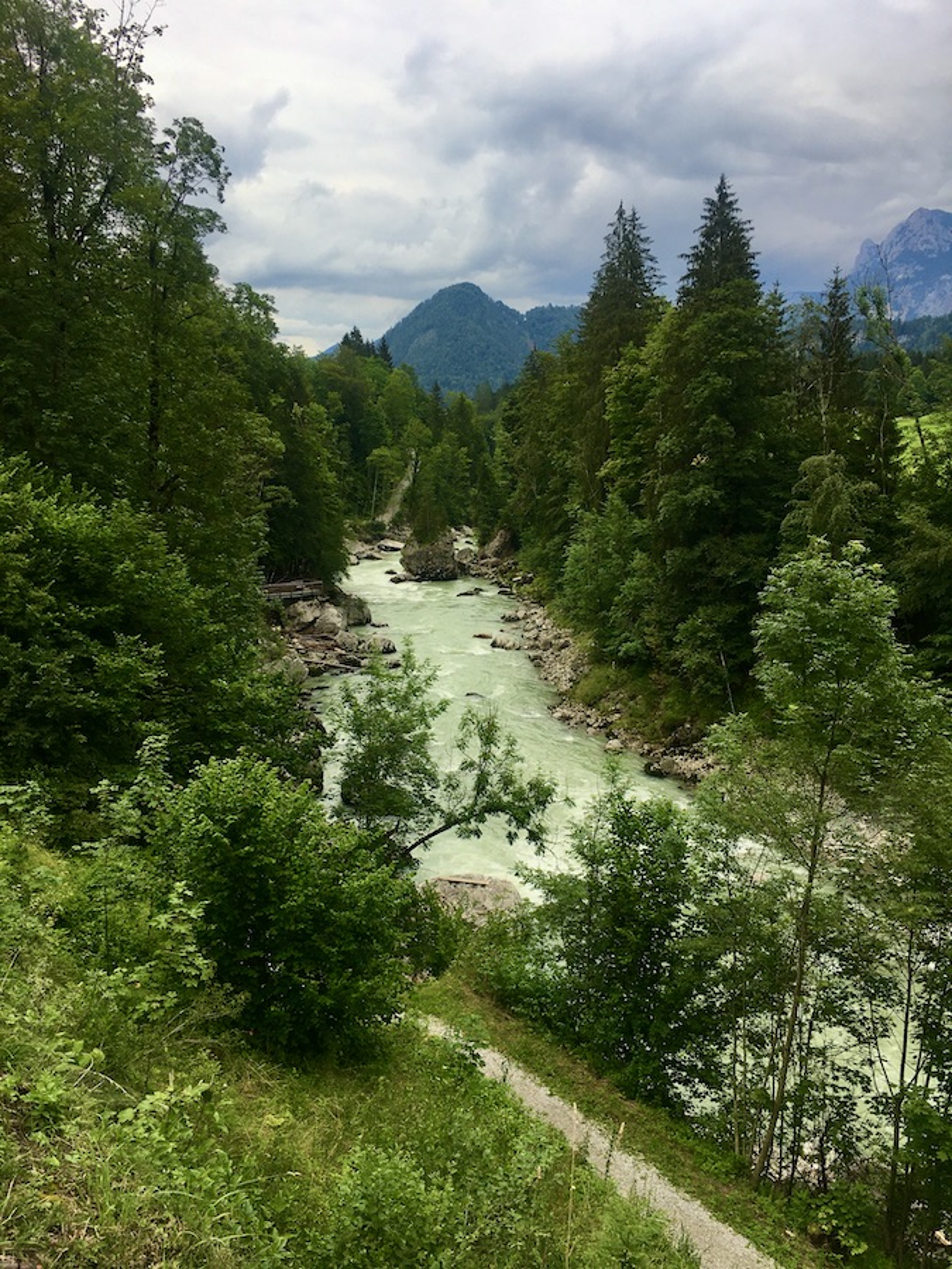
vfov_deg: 61.7
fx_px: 1063
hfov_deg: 48.2
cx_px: 476
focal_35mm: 29
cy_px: 634
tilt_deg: -10.7
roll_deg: -0.8
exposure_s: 1/582
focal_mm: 4.15
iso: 25
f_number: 2.2
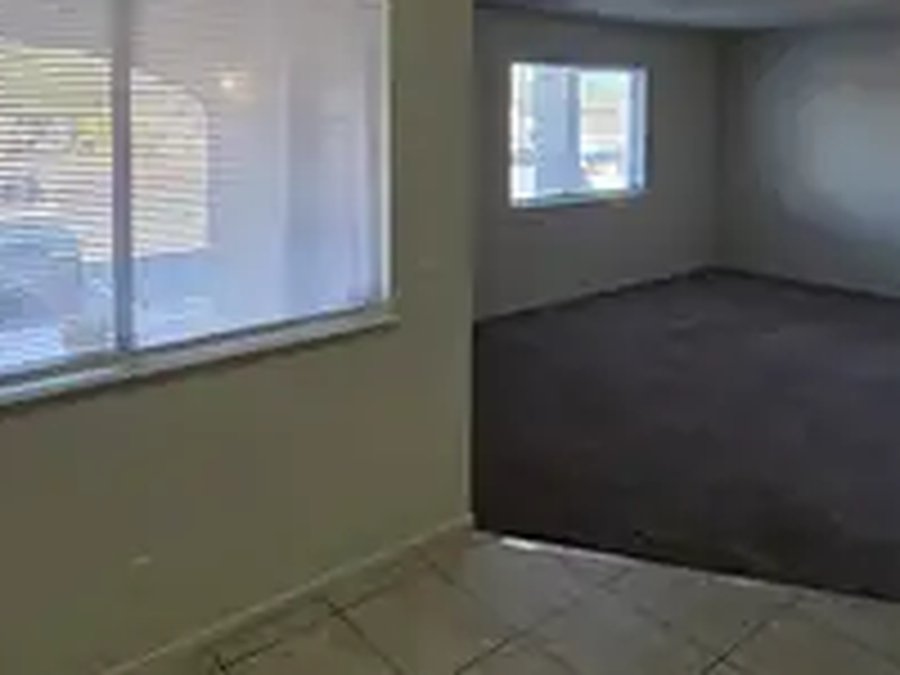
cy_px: 162
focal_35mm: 26
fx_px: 676
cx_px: 328
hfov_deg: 66.1
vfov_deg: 50.7
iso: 125
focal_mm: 2.2
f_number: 1.9
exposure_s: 1/120
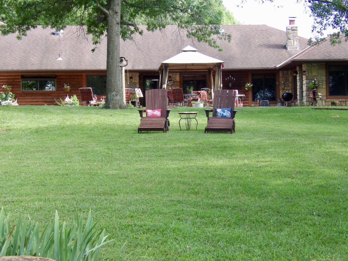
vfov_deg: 20.4
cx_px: 174
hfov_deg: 27.0
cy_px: 130
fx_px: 724
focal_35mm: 72
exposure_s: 1/100
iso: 156
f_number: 4.1
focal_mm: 13
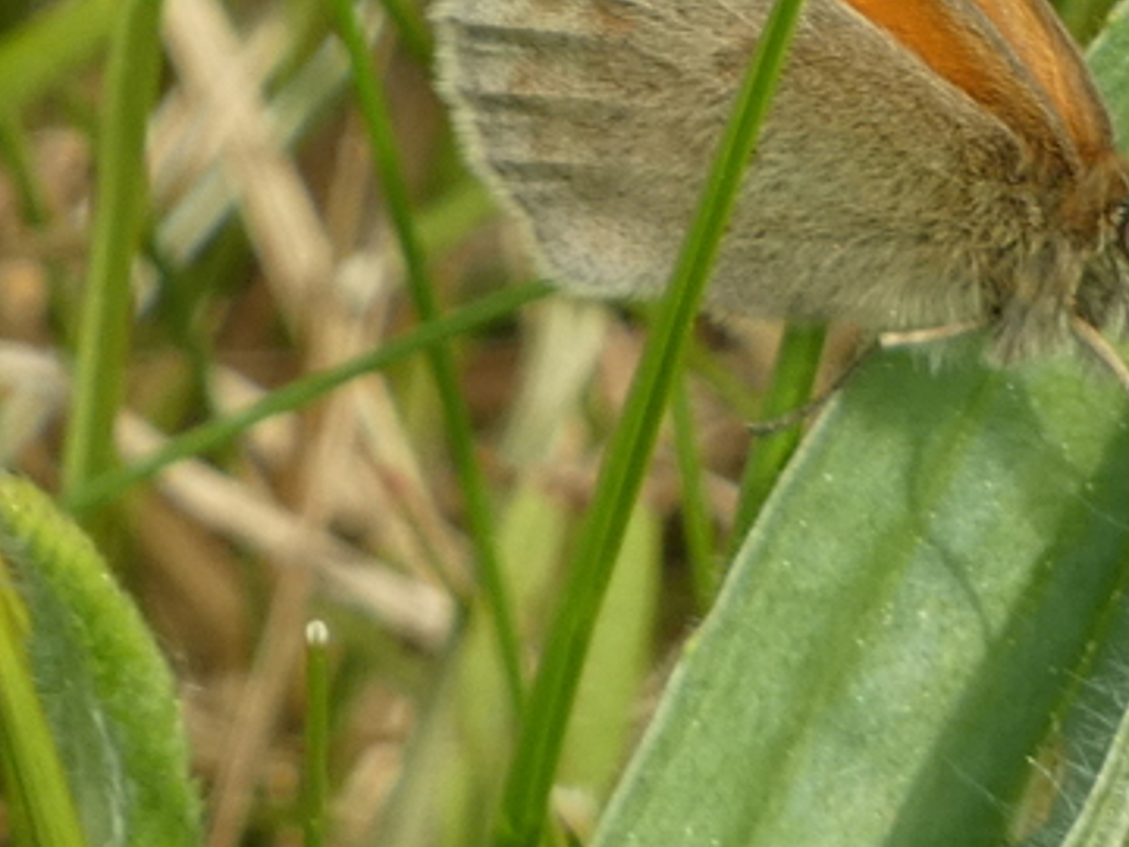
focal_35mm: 1384
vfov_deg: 1.1
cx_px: 996
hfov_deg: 1.4
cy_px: 88
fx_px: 45139
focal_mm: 104.7
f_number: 5.6
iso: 80
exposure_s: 1/100
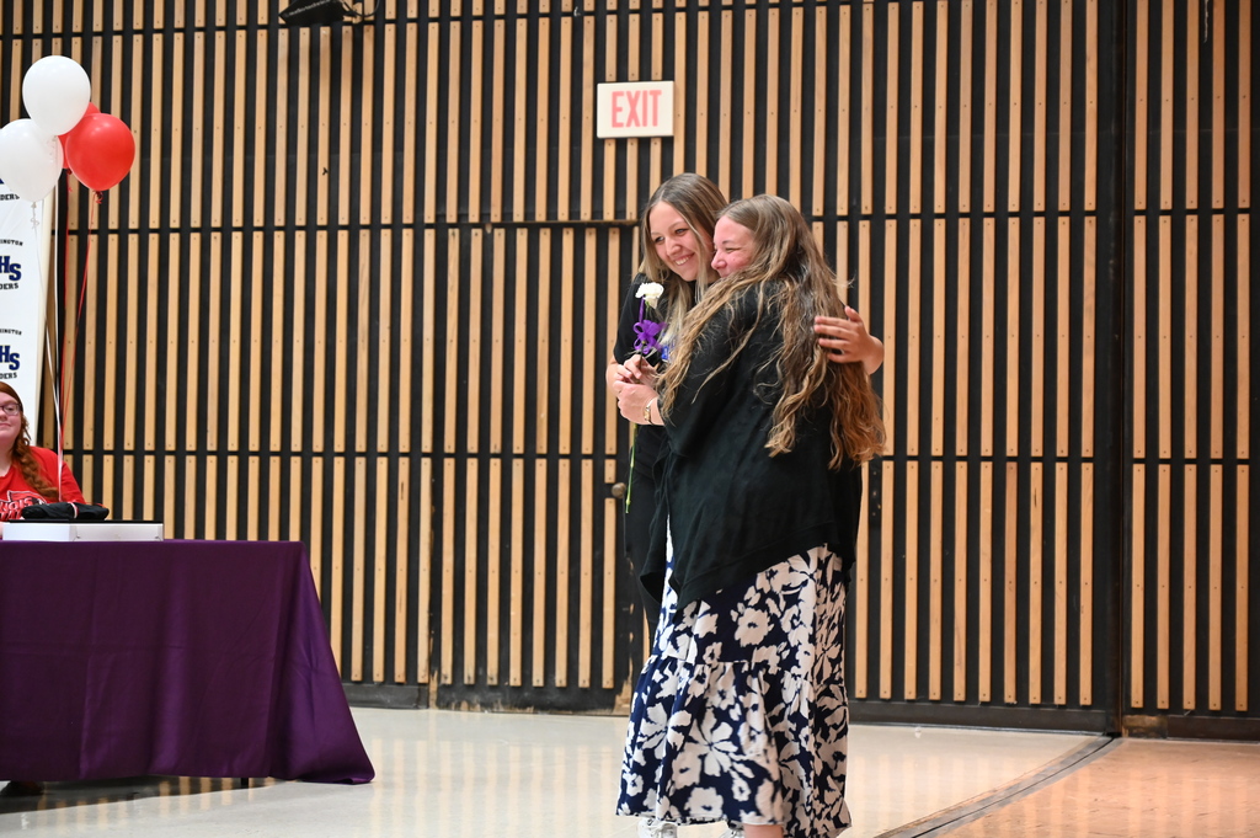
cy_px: 419
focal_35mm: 70
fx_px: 2448
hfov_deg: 28.9
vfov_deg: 19.4
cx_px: 630
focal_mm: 70
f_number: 4
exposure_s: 1/100
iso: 3200
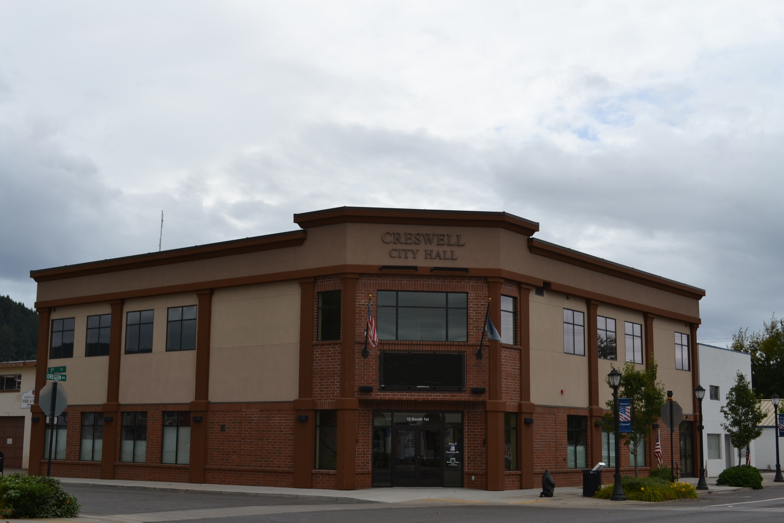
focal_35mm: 48
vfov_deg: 28.1
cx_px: 392
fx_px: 1045
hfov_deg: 41.1
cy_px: 262
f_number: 7.1
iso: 100
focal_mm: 32
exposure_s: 1/200
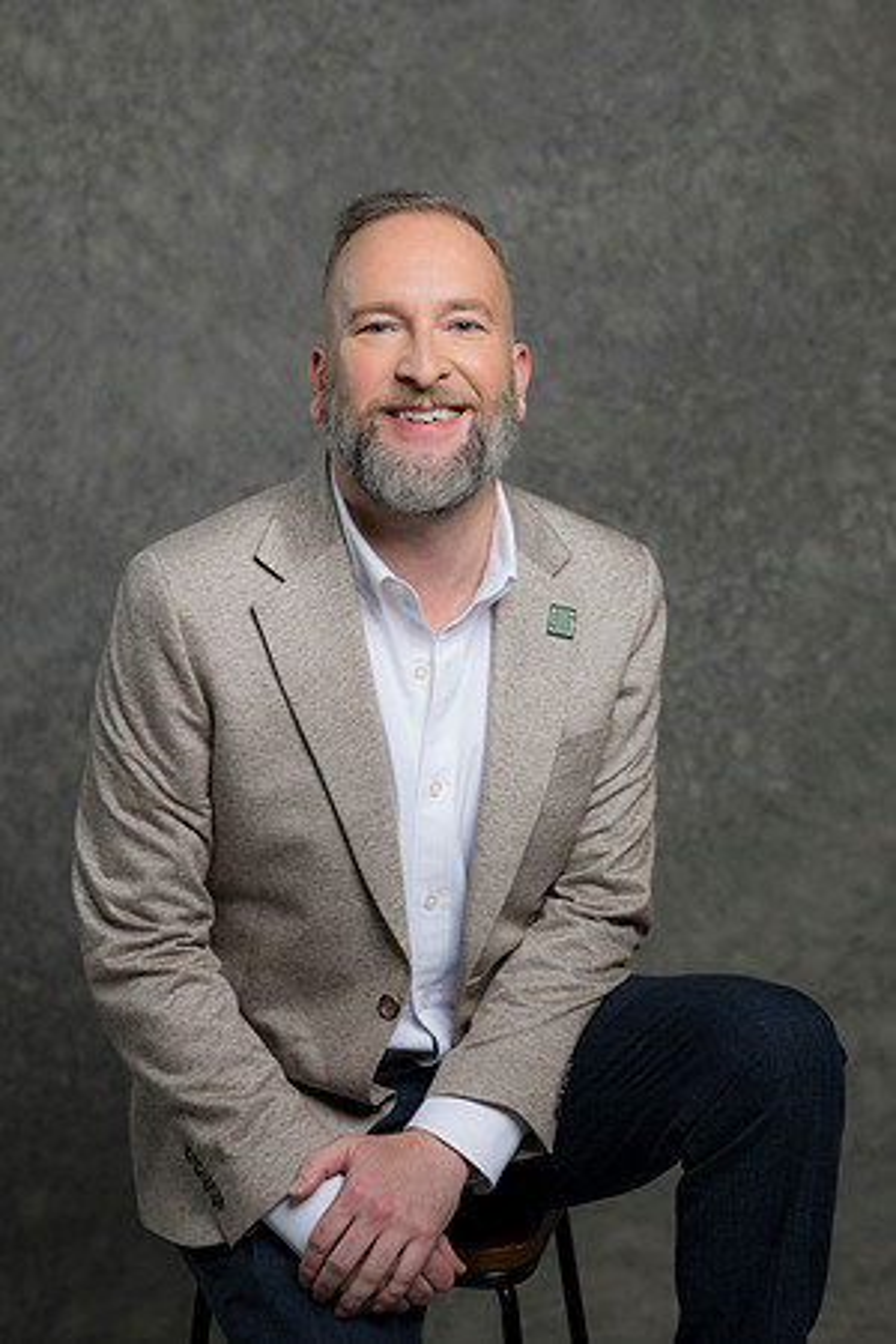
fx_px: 3173
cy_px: 672
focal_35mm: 85
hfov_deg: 16.1
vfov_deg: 23.9
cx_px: 448
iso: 125
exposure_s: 1/200
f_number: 5
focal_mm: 85
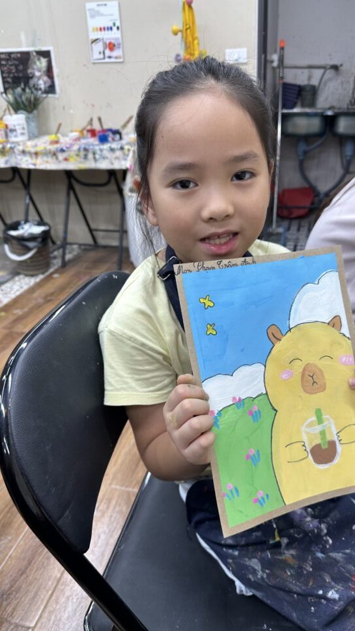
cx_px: 203
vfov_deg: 69.8
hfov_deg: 42.8
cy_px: 325
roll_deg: +0.3
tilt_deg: -27.5
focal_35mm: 27
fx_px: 452
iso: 80
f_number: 1.78
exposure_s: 1/100
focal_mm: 6.86
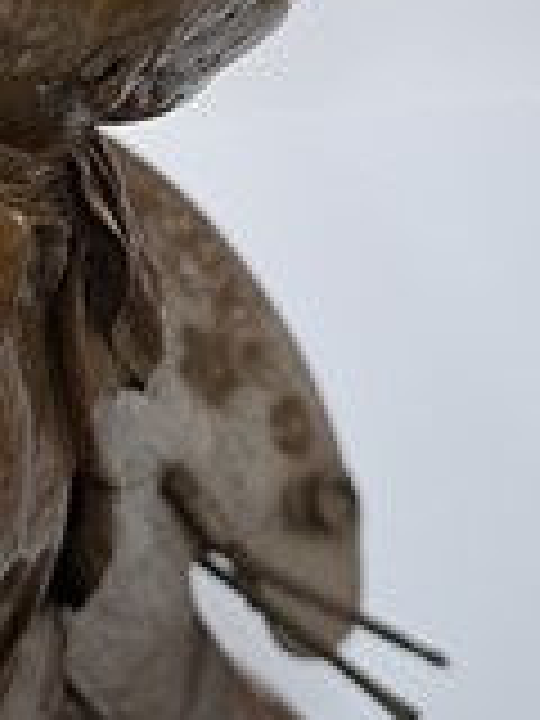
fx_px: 1248
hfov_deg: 23.3
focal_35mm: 60
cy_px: 189
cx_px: -9
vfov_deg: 31.7
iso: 100
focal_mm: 5.23
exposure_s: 1/50
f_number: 1.8
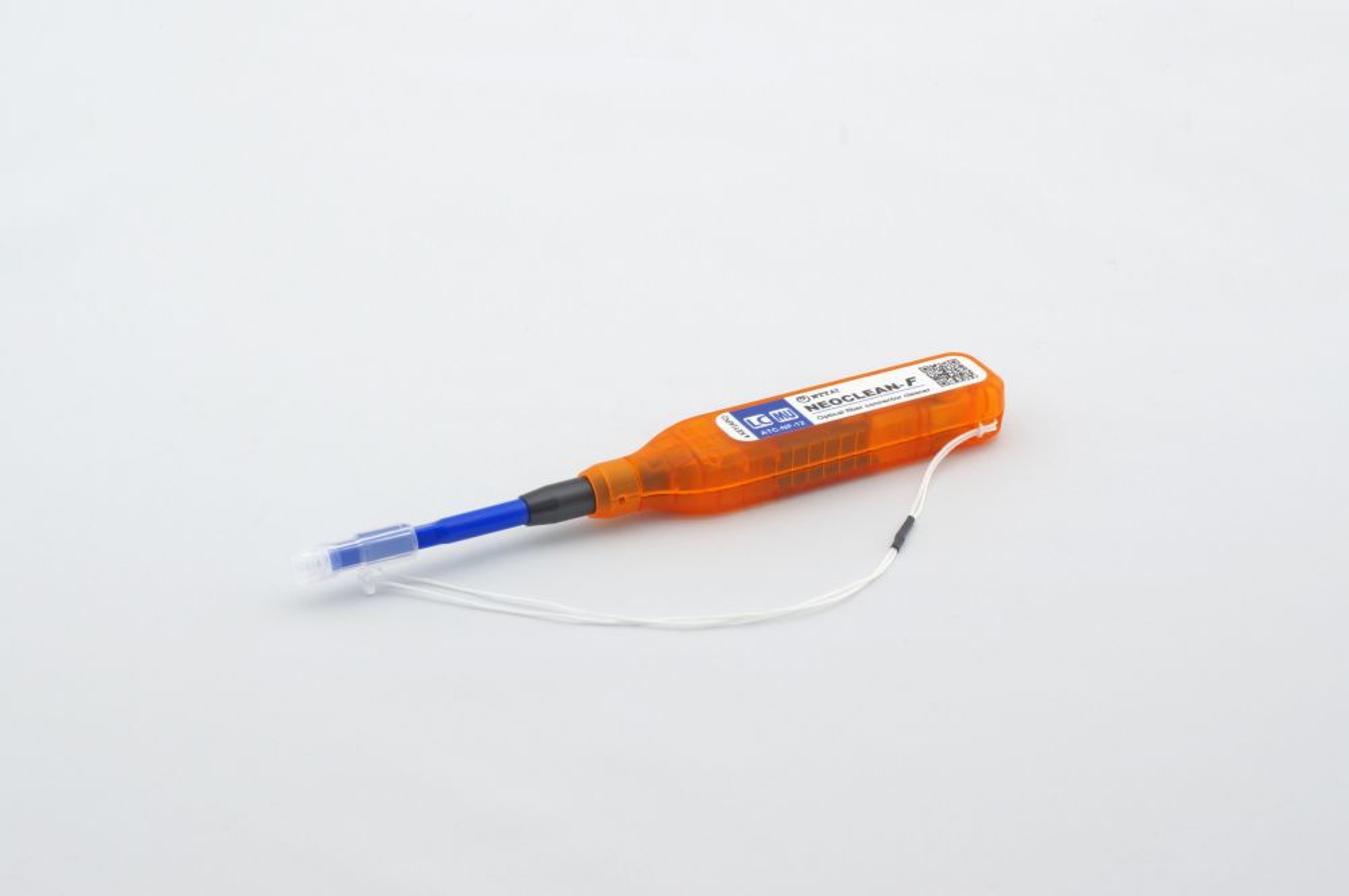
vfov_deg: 16.5
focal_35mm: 82
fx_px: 3087
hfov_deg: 24.6
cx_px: 674
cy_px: 448
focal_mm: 55
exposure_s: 5
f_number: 22
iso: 100
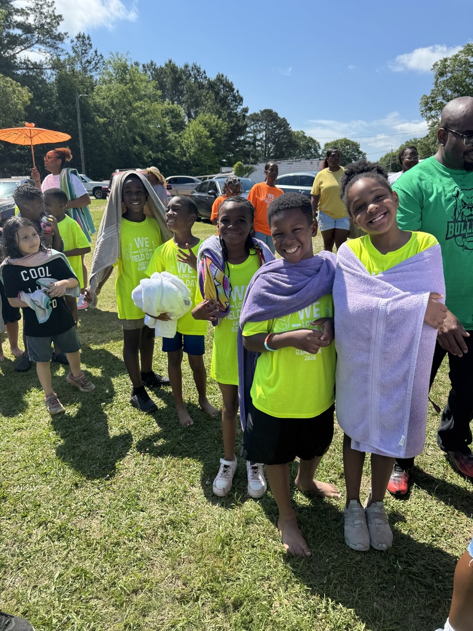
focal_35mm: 24
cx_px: 236
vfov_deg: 71.6
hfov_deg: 56.8
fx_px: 437
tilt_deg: -14.5
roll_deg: +1.7
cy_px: 316
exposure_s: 1/2331
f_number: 1.78
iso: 80
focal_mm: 6.76
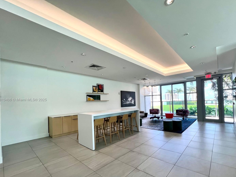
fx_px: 102
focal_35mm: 15
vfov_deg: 81.3
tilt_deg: +0.9
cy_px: 100
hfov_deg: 97.9
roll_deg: +2.2
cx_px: 128
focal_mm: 1.57
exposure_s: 1/120
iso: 50
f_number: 1.8
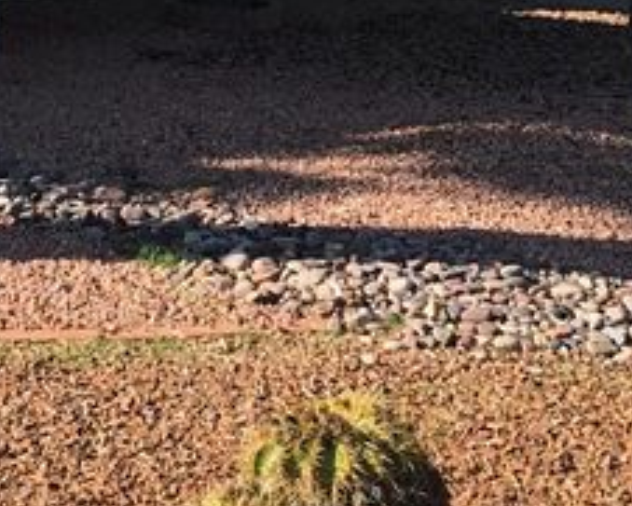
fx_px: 2395
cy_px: -187
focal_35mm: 128
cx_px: -14
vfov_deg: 11.7
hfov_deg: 14.8
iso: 25
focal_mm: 4.15
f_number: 2.2
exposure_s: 1/938
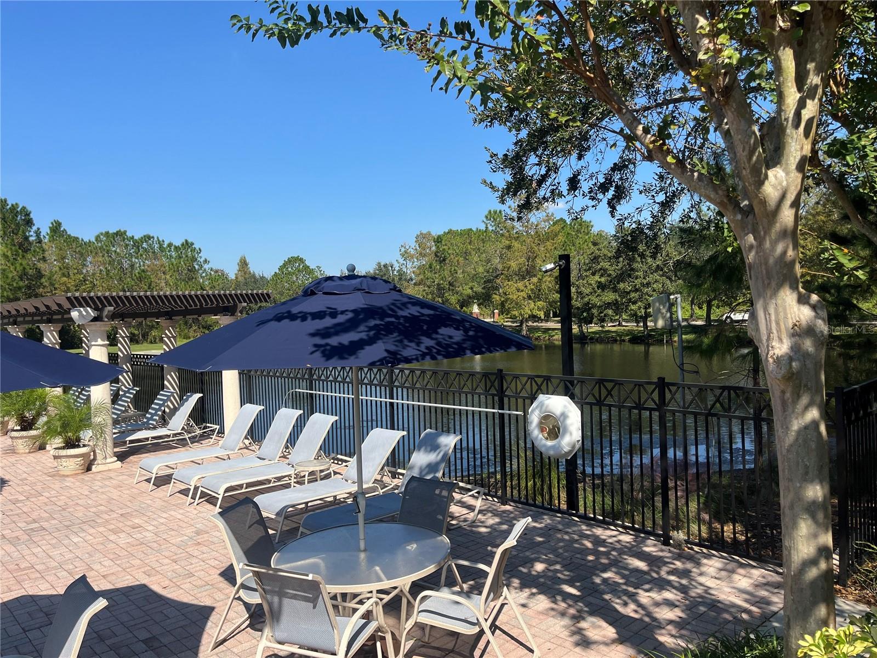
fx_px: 659
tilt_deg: -1.8
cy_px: 329
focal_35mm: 26
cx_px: 438
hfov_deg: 67.3
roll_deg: +2.9
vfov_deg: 53.1
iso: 50
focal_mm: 5.1
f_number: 1.6
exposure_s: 1/3215
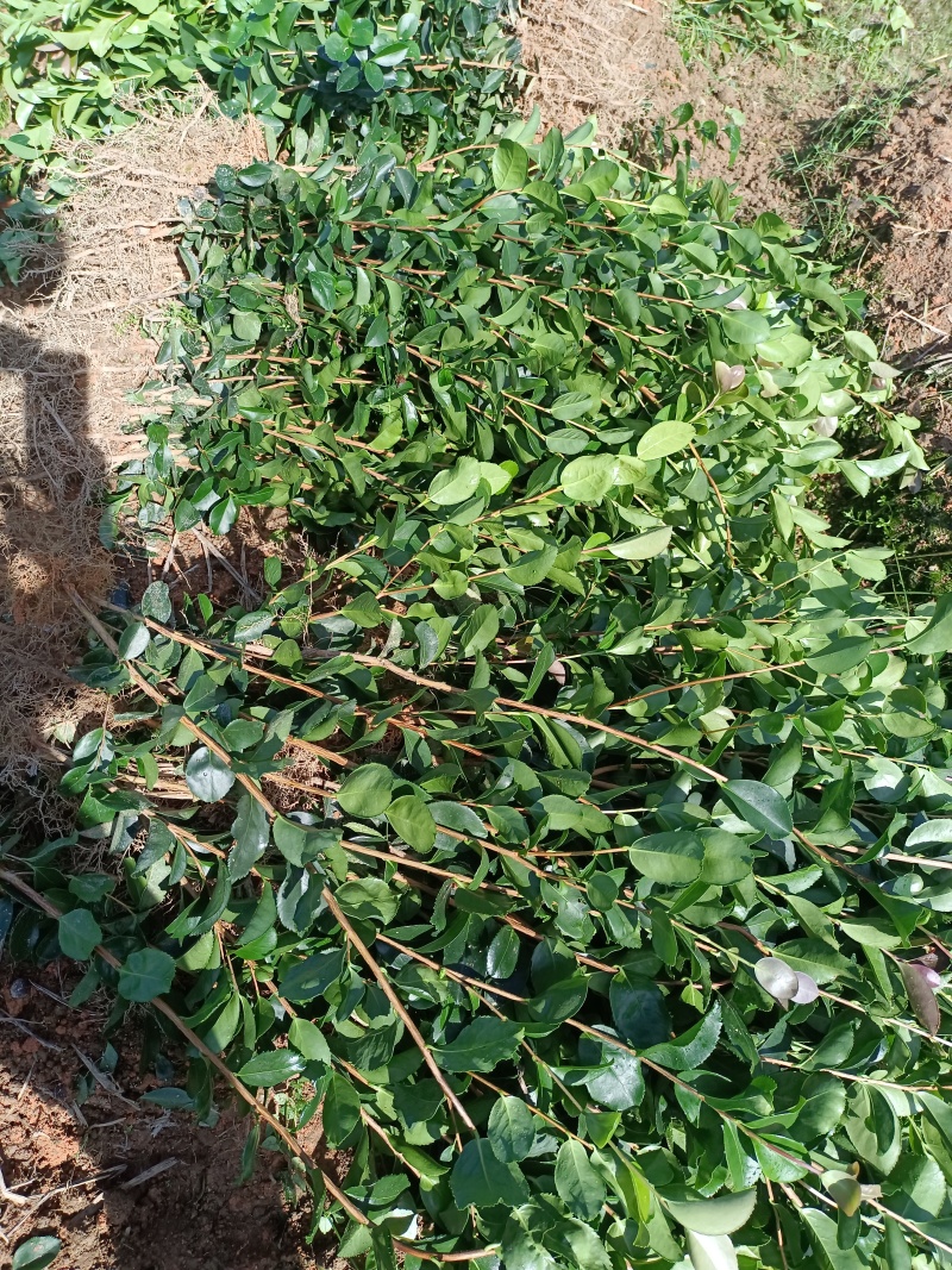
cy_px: 635
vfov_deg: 69.4
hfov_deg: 54.9
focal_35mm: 25
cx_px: 476
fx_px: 917
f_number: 1.79
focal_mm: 4.71
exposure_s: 1/384
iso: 100
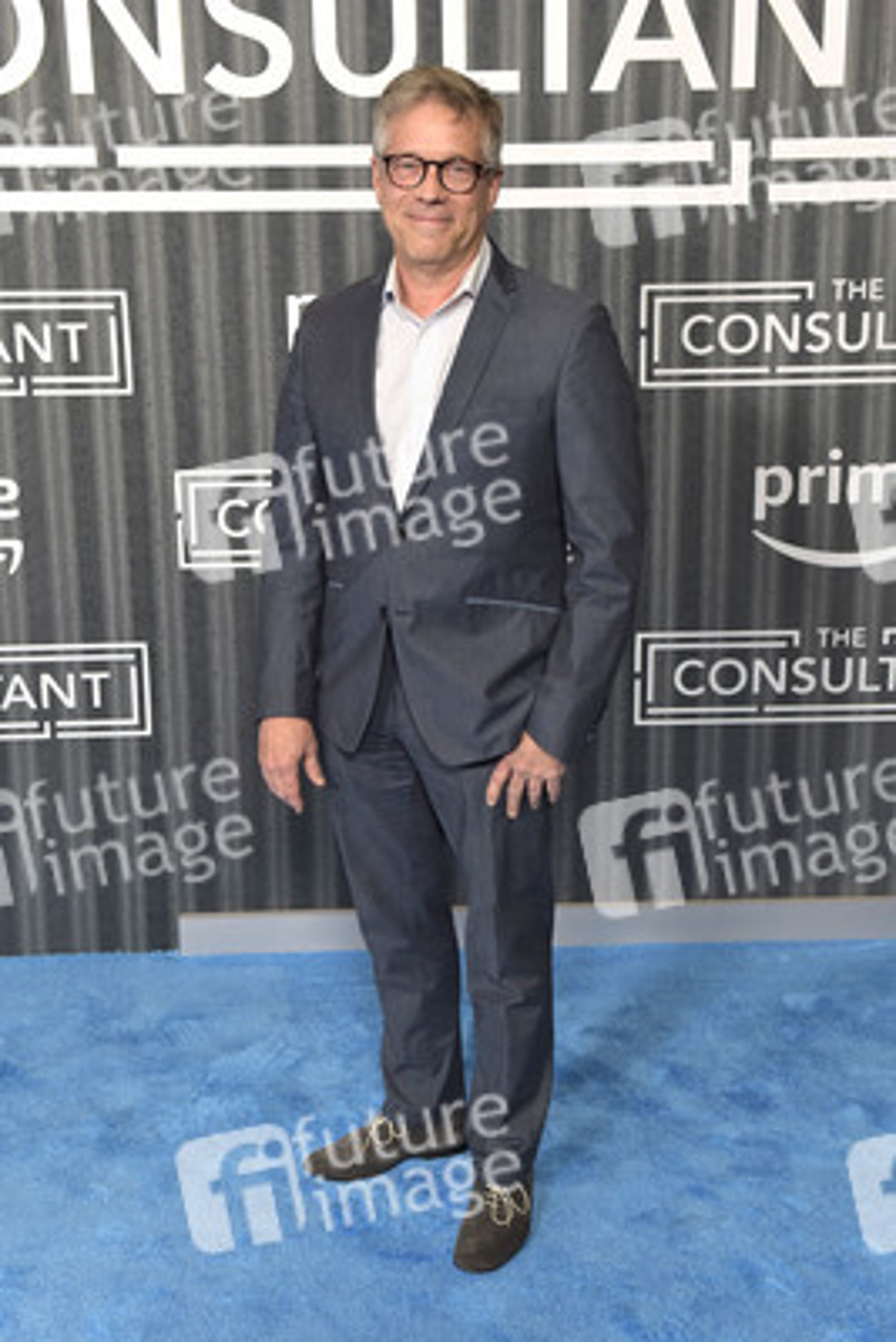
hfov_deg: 29.9
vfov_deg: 43.6
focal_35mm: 45
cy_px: 671
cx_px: 448
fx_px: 1678
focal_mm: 45
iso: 2500
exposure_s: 1/250
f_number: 6.3
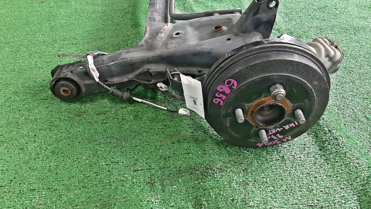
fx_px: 285
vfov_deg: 40.2
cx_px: 182
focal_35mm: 29
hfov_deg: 66.1
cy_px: 103
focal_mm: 3.93
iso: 232
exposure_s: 1/50
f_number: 1.7
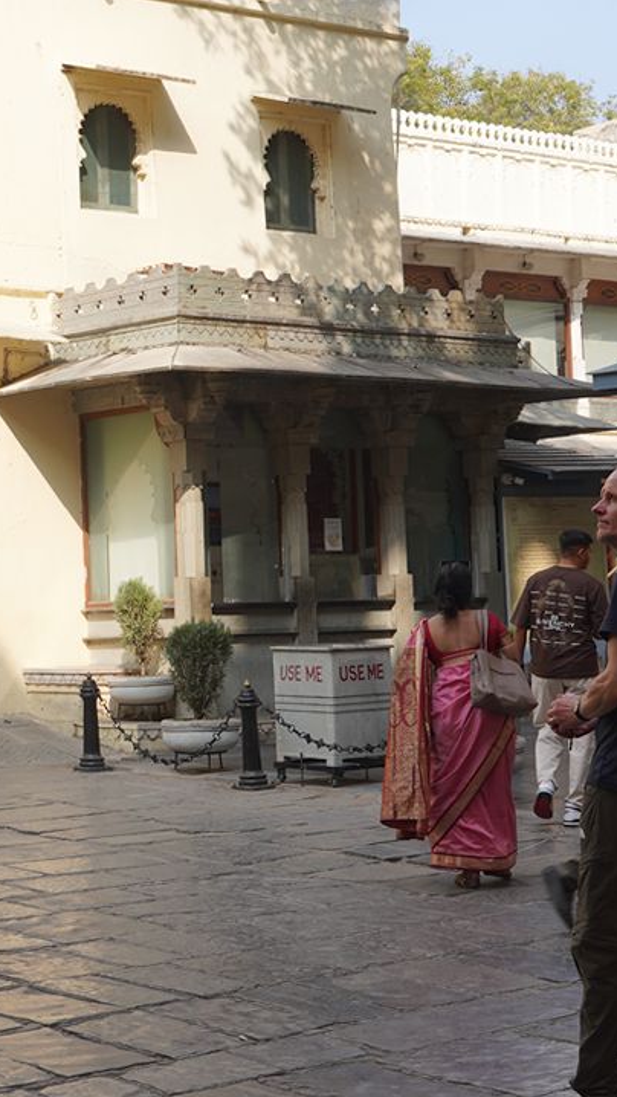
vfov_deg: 30.1
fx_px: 2035
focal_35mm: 70
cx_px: -95
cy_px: 455
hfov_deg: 16.6
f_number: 11
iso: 100
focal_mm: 24
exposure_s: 1/100
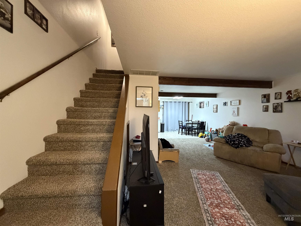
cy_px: 113
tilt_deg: -1.0
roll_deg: -0.5
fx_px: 122
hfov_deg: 102.1
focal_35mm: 14
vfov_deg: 85.7
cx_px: 150
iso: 1000
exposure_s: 1/60
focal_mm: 2.22
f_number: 2.2
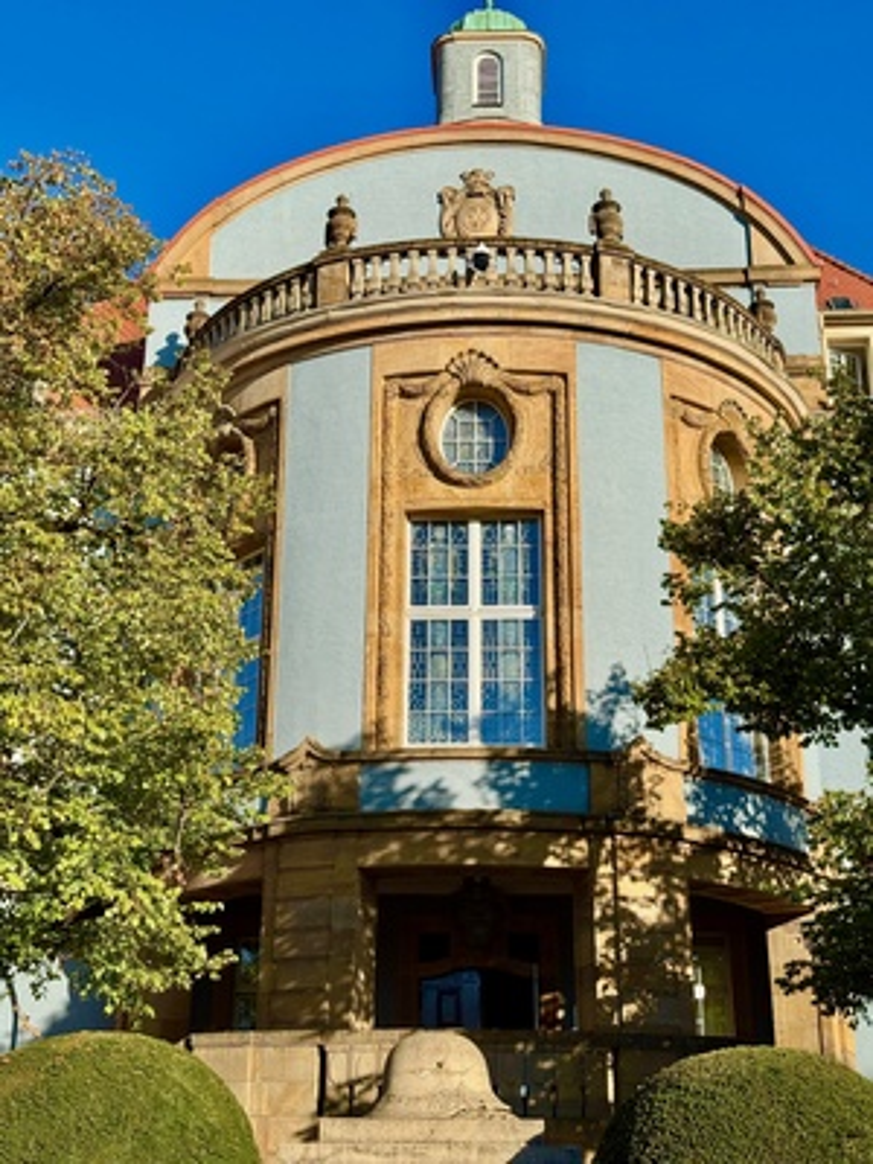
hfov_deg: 30.3
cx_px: 436
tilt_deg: +22.7
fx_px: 1614
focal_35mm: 48
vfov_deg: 39.7
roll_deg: -0.4
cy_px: 582
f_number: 1.78
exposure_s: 1/4975
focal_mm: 6.76
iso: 64
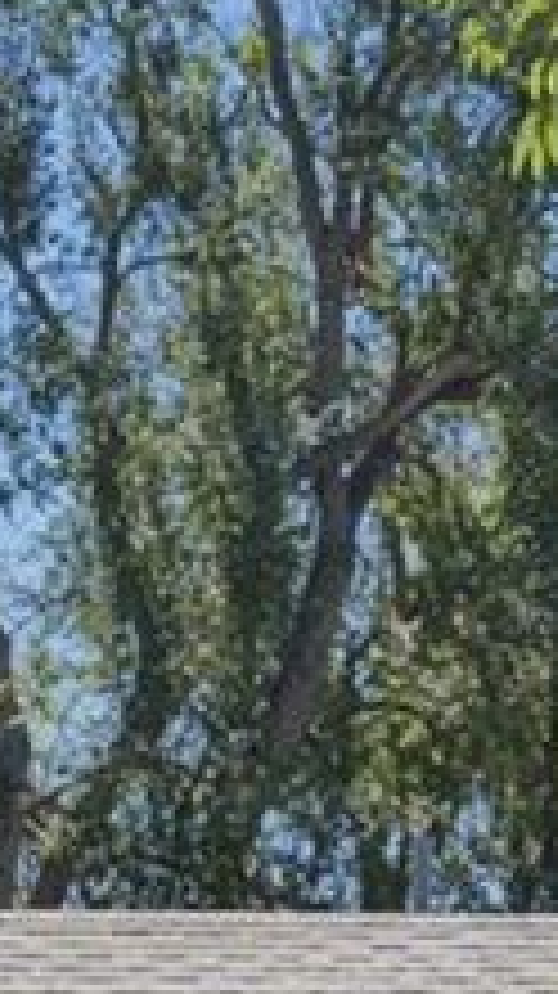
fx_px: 5666
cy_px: 1588
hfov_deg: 5.6
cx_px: 662
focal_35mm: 215
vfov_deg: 9.7
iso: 2000
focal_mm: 28
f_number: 13
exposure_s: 1/1000
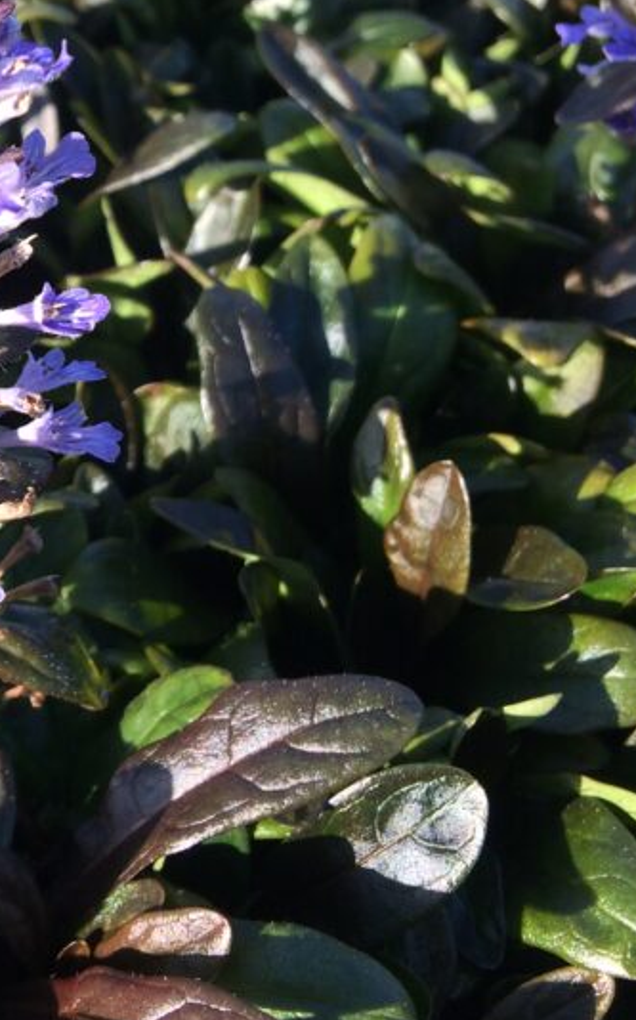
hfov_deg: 21.0
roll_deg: -1.0
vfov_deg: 33.7
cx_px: -44
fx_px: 1639
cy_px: 233
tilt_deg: -39.7
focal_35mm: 59
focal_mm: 4.15
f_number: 2.2
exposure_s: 1/554
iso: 32
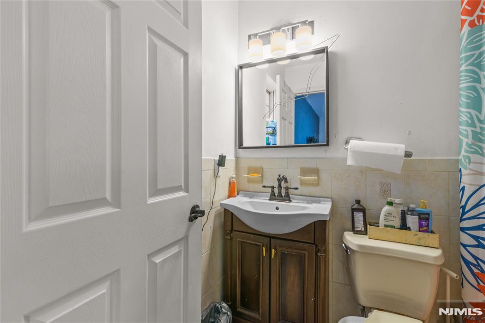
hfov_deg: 96.8
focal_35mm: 16
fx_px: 215
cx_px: 242
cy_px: 162
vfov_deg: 73.7
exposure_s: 1/5
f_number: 8
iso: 400
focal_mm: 16
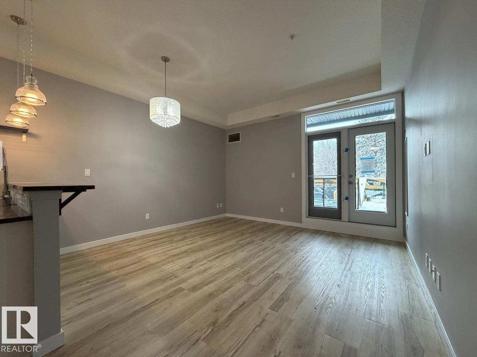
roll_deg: +0.6
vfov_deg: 85.7
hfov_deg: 102.1
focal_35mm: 14
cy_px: 178
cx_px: 238
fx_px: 193
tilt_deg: +0.5
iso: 320
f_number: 2.2
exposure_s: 1/120
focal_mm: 2.22
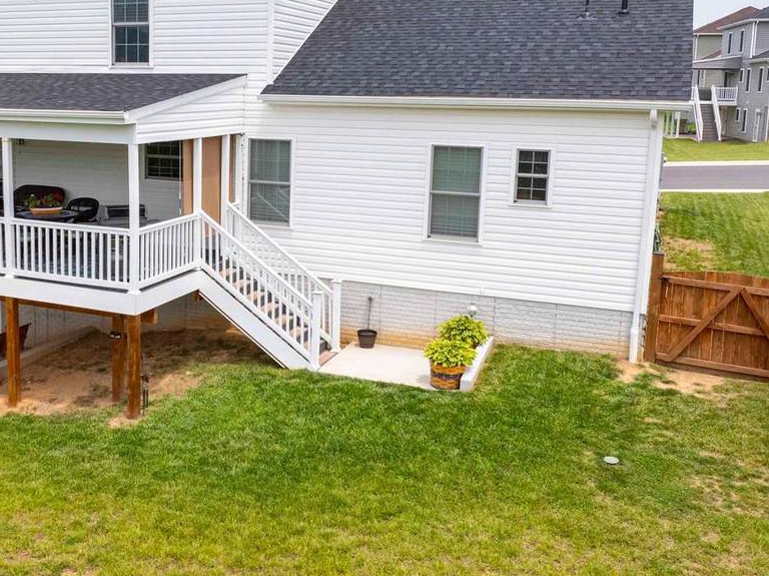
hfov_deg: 45.4
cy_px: 231
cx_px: 203
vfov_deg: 35.8
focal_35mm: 40
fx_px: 888
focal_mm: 12.29
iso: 400
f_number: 5
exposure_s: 1/200
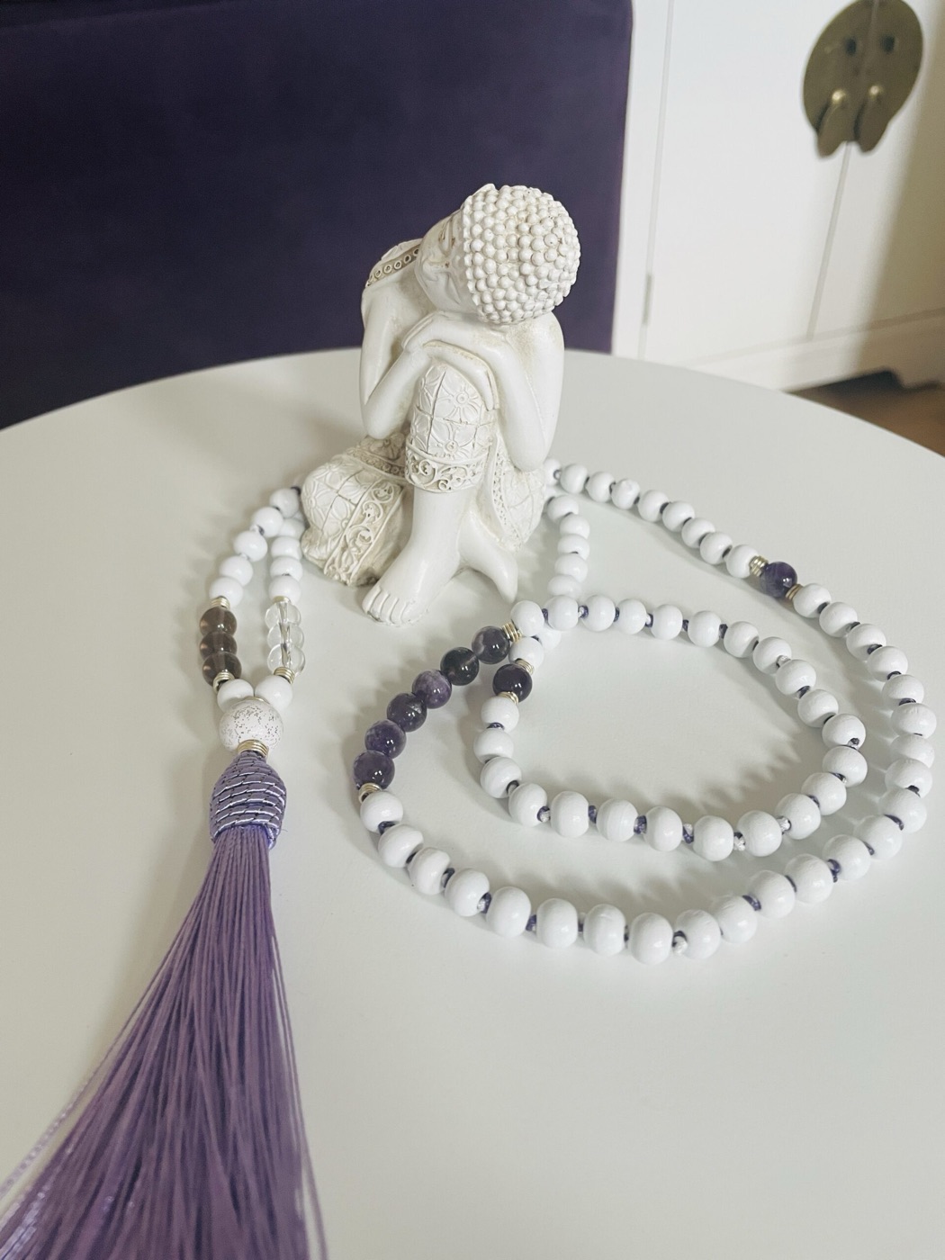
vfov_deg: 67.3
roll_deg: +2.2
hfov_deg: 53.1
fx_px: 946
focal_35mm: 26
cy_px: 630
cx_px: 472
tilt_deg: -41.6
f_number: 1.6
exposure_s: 1/92
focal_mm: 4.2
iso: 125
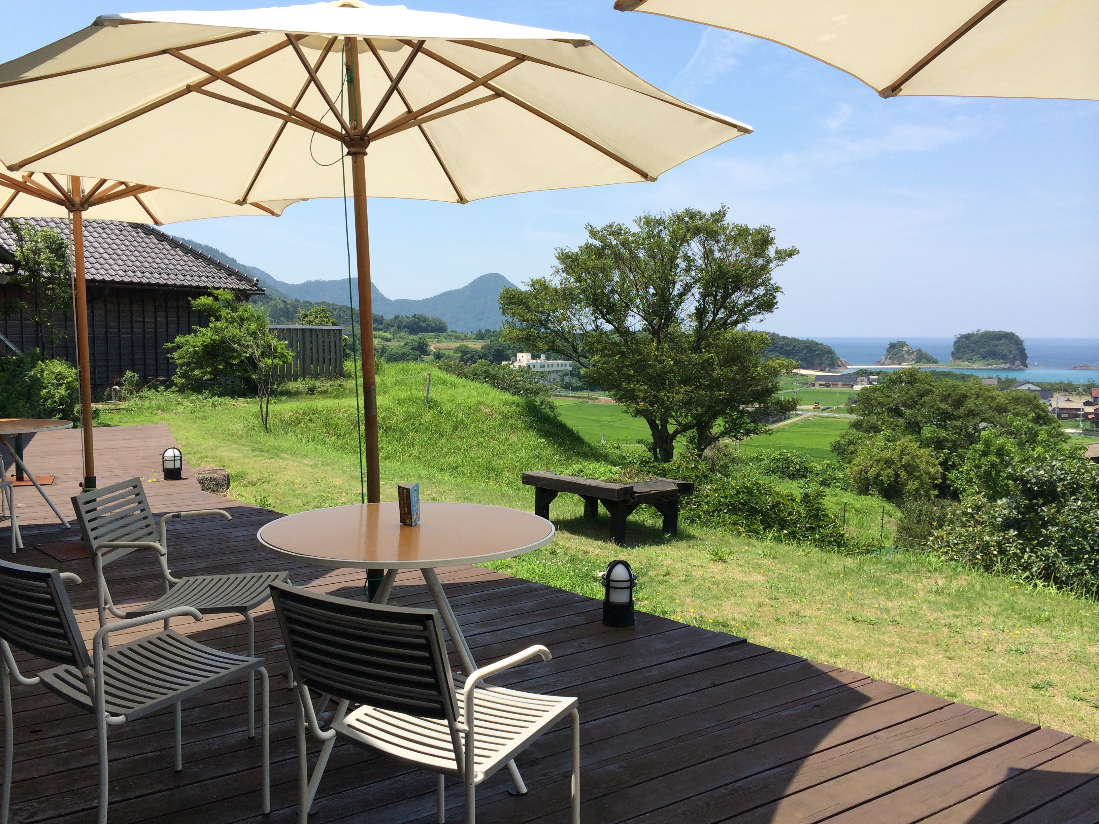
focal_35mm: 30
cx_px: 550
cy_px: 412
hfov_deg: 60.0
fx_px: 952
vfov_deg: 46.8
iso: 32
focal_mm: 4.12
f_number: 2.2
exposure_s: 1/1866
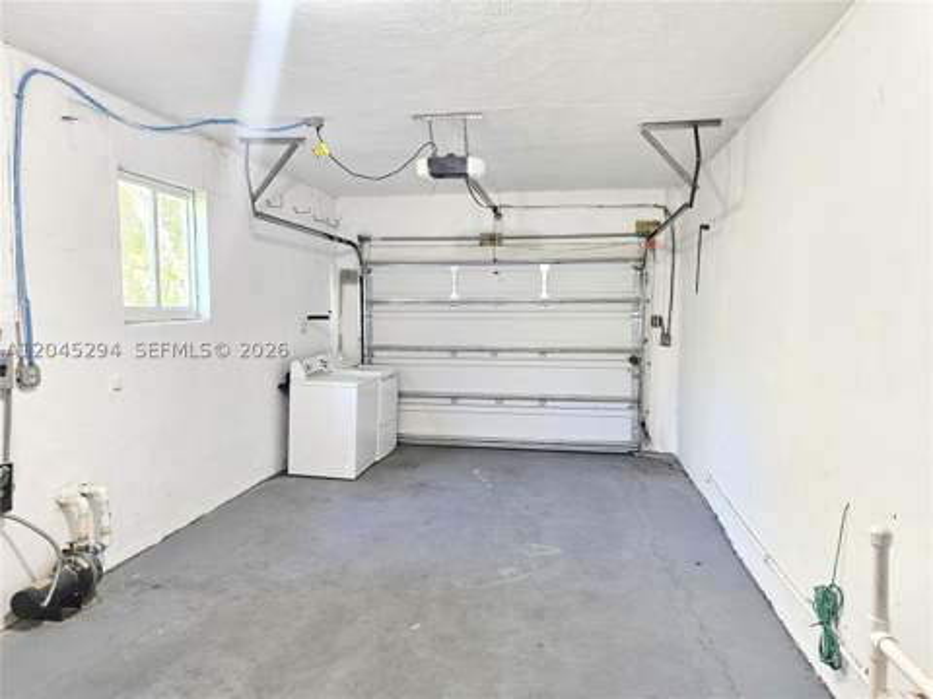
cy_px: 350
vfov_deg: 58.9
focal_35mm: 23
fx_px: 620
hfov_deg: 73.9
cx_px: 466
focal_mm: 5.4
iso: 400
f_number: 1.8
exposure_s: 1/120
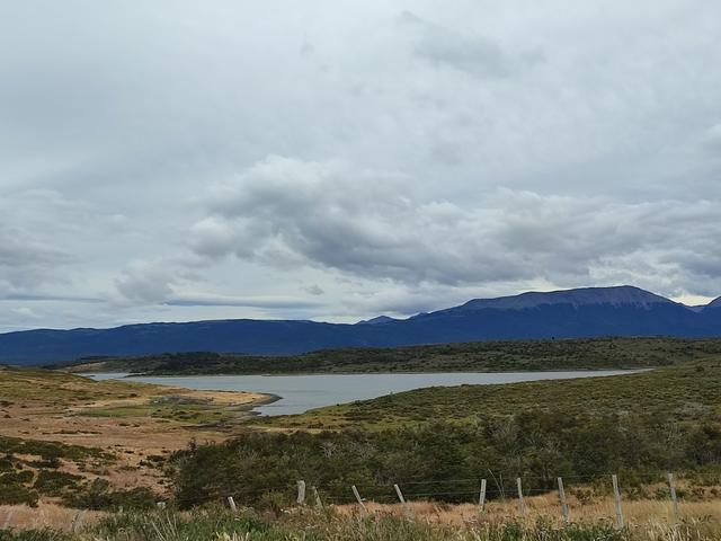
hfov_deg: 69.4
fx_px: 521
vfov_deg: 54.9
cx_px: 360
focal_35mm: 25
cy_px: 270
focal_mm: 6.04
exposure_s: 1/537
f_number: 1.9
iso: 50
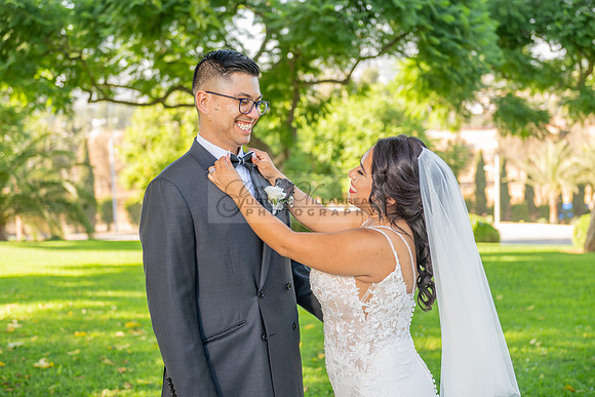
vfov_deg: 24.6
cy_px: 198
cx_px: 298
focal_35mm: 55
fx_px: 909
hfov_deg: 36.2
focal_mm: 55
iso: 200
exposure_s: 1/200
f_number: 3.5
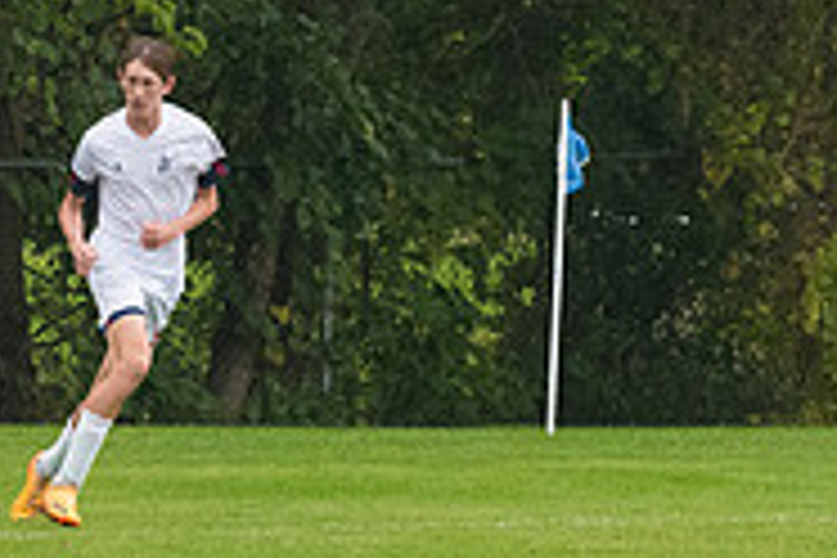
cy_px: 238
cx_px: -225
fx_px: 21691
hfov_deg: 2.2
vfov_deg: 1.5
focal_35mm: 933
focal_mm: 200
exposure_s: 1/2000
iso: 2500
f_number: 4.5
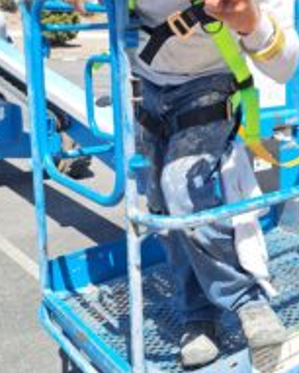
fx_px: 486
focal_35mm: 44
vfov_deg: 41.0
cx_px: 169
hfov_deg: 34.1
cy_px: 101
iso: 40
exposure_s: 1/1389
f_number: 1.8
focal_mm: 5.54
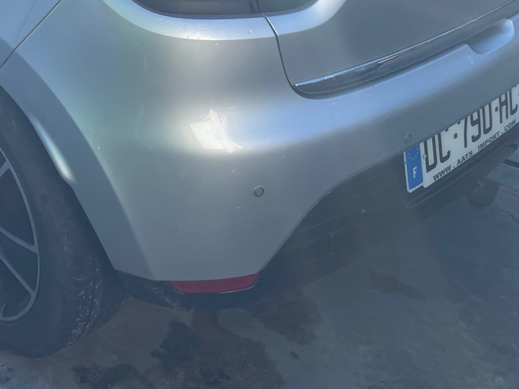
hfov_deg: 31.6
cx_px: 46
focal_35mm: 58
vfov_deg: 23.8
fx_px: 869
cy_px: -24
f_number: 1.6
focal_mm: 4.2
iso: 32
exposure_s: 1/1276
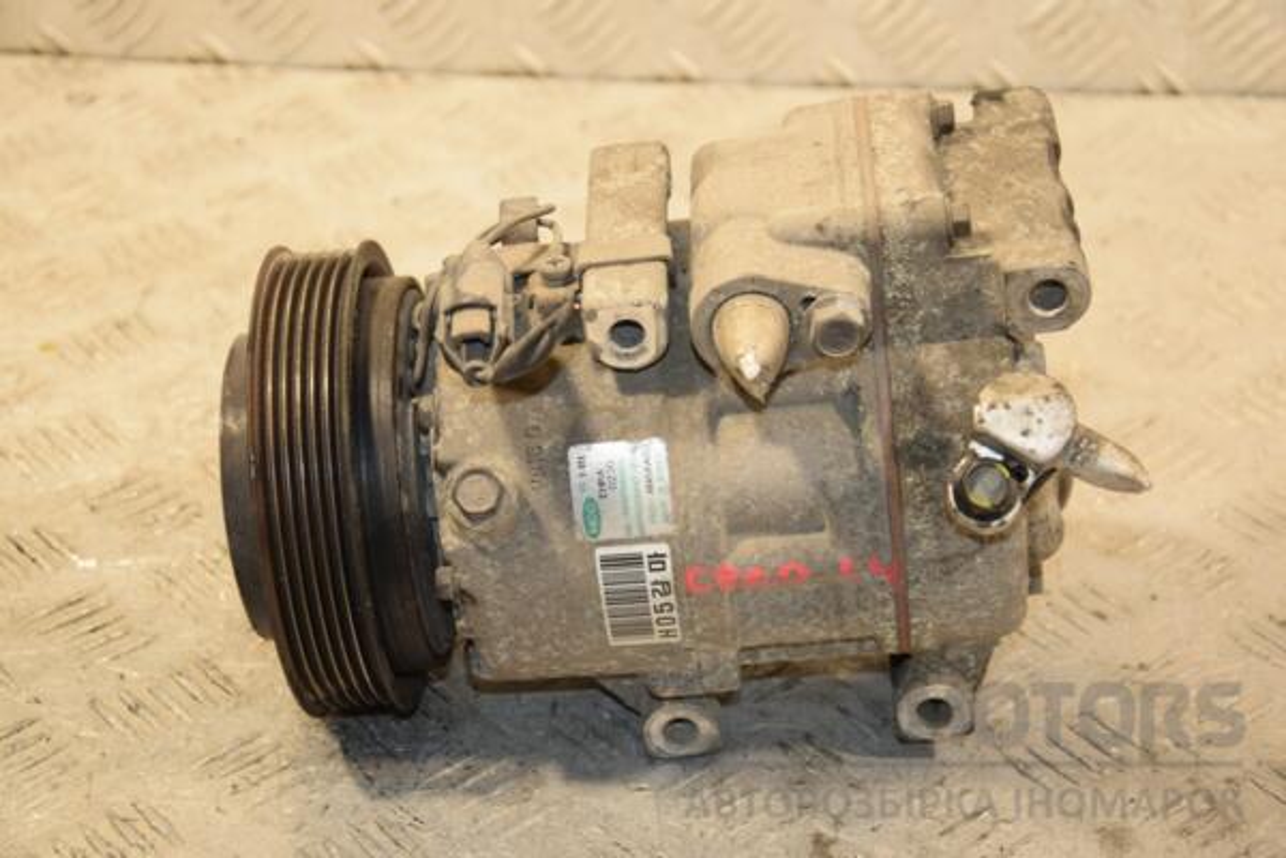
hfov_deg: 26.0
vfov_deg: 17.5
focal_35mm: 78
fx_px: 2786
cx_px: 643
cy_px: 429
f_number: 5
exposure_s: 1/160
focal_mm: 52
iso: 800
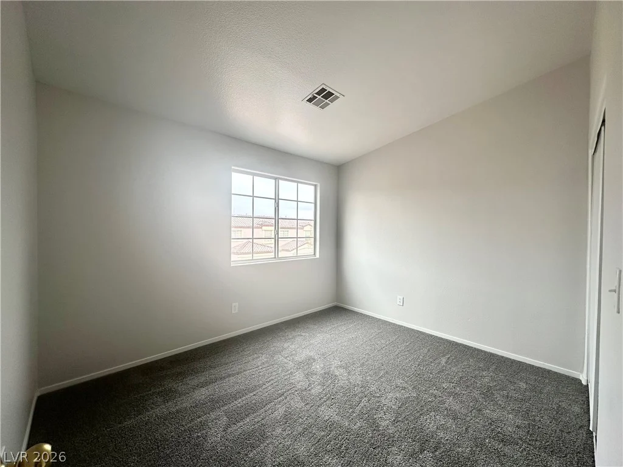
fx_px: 252
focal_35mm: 14
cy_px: 234
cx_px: 312
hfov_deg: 102.1
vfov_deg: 85.7
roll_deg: -0.4
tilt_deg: -1.2
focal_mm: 2.22
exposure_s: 1/183
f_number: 2.2
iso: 40
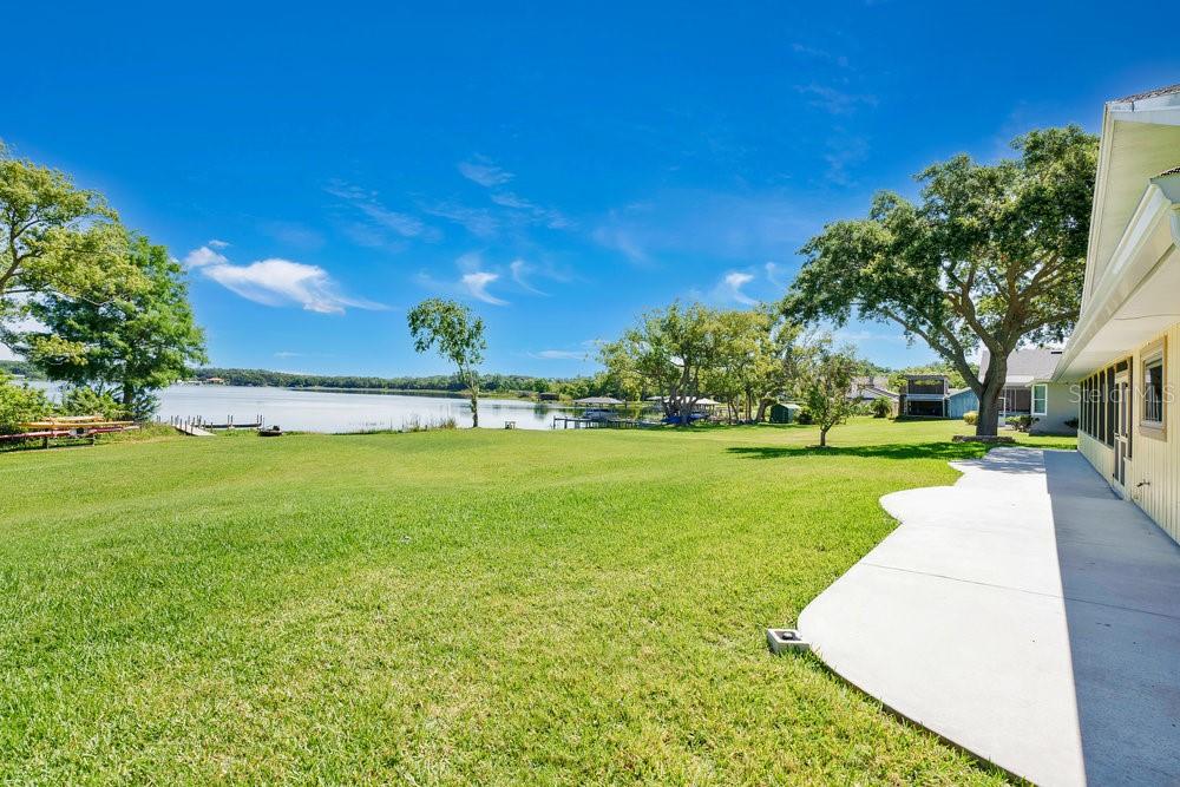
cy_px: 394
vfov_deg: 73.8
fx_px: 524
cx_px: 590
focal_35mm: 16
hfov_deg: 96.7
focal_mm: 16
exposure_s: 1/160
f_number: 10
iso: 100
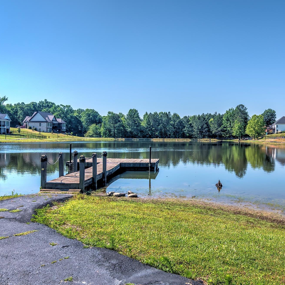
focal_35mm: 31
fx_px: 289
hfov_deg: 52.1
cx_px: 176
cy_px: 143
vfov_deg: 52.5
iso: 200
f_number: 6.3
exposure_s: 1/1600
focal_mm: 16
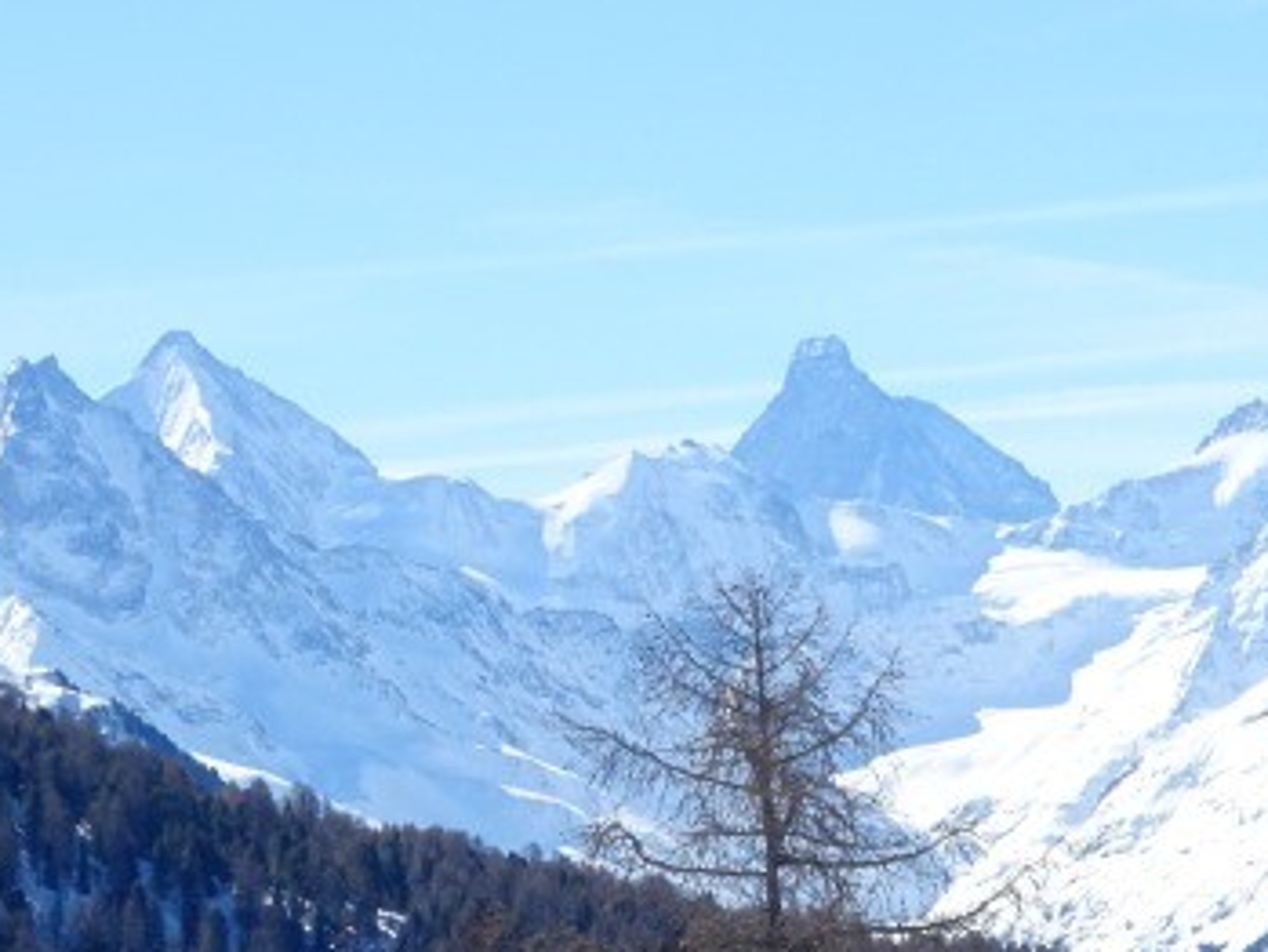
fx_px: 7842
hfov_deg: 9.2
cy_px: 876
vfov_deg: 6.9
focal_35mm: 214
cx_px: 1025
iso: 80
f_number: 5
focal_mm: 12.42
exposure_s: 1/500
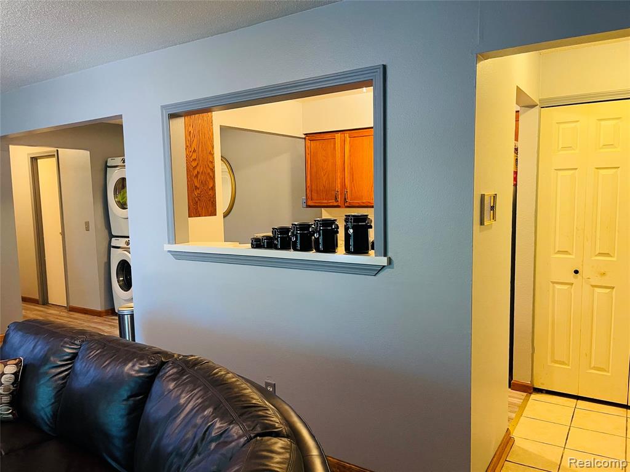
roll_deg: +0.9
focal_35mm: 25
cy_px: 236
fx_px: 455
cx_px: 315
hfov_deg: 69.4
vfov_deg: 54.9
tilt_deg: -6.3
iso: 400
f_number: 1.6
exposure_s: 1/60
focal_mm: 5.1
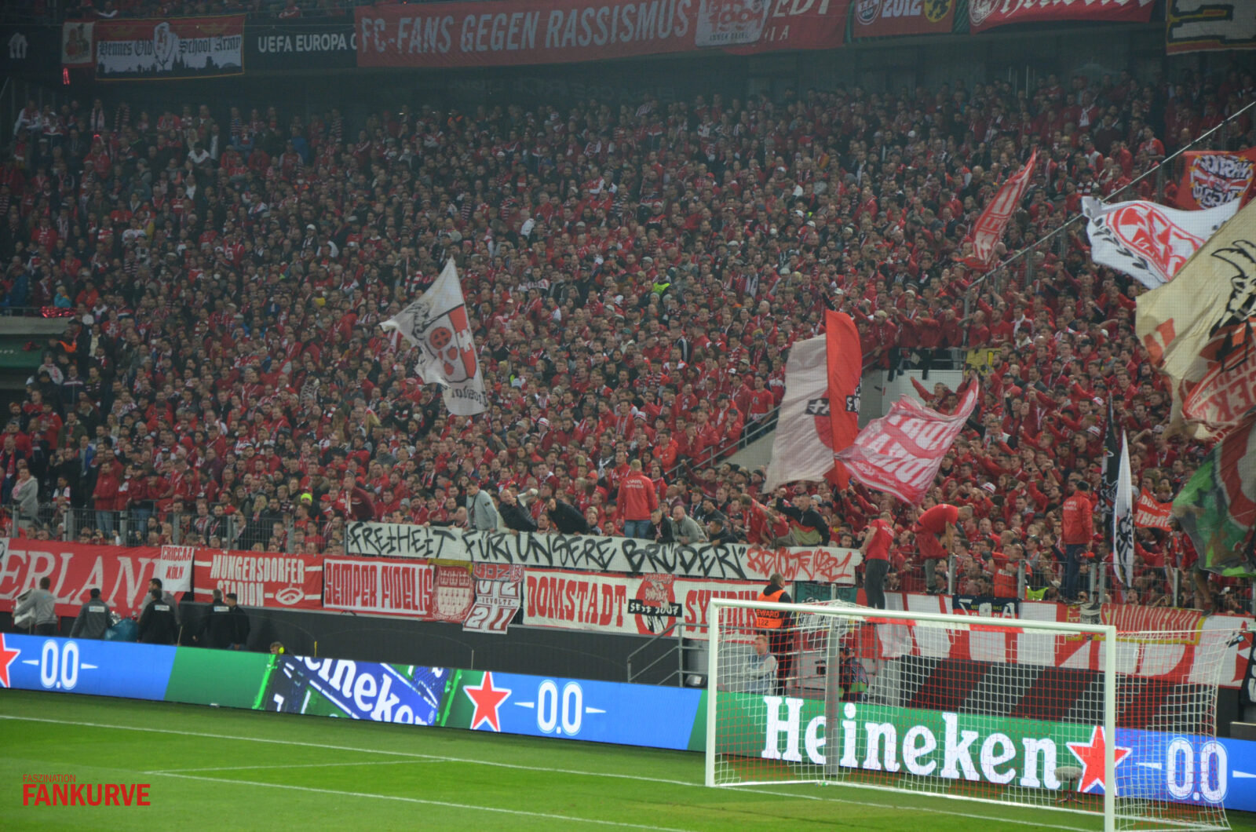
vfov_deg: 8.7
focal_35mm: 158
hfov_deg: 13.1
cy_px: 416
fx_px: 5484
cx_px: 628
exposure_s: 1/125
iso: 1100
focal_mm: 105
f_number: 5.6
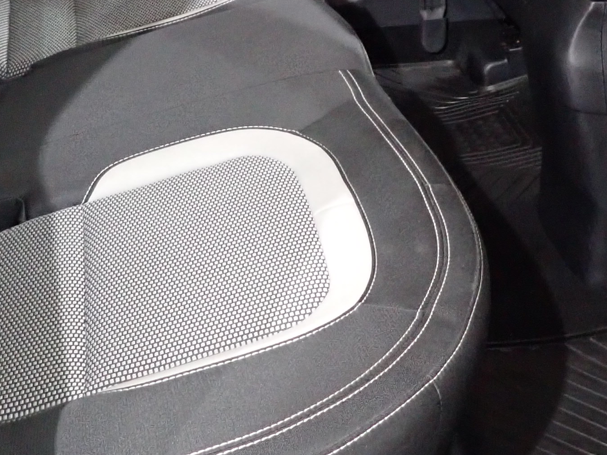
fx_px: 1298
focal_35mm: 74
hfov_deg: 26.3
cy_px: 17
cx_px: 259
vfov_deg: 19.4
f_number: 2
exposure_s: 1/30
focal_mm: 4.5
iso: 800
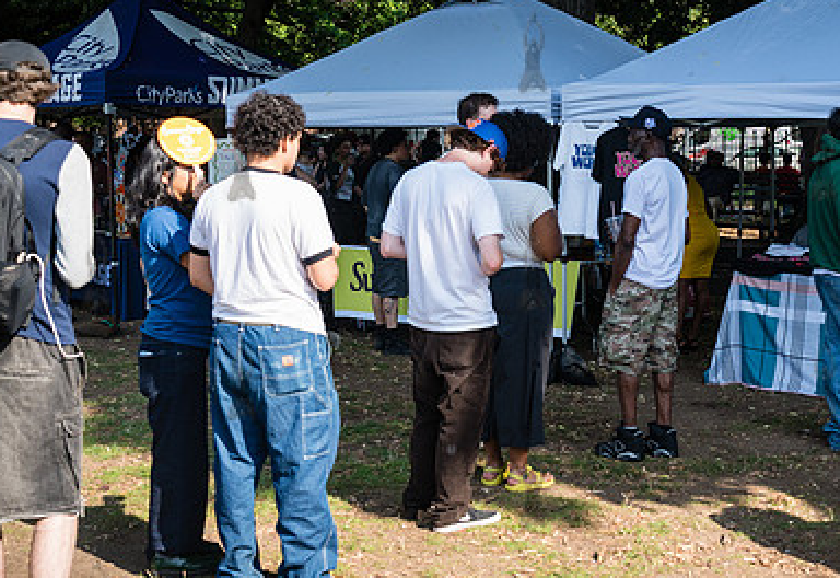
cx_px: 577
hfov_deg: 34.9
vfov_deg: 24.7
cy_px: 255
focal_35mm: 56
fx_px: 1319
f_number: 4.5
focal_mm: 35
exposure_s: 1/1000
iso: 500
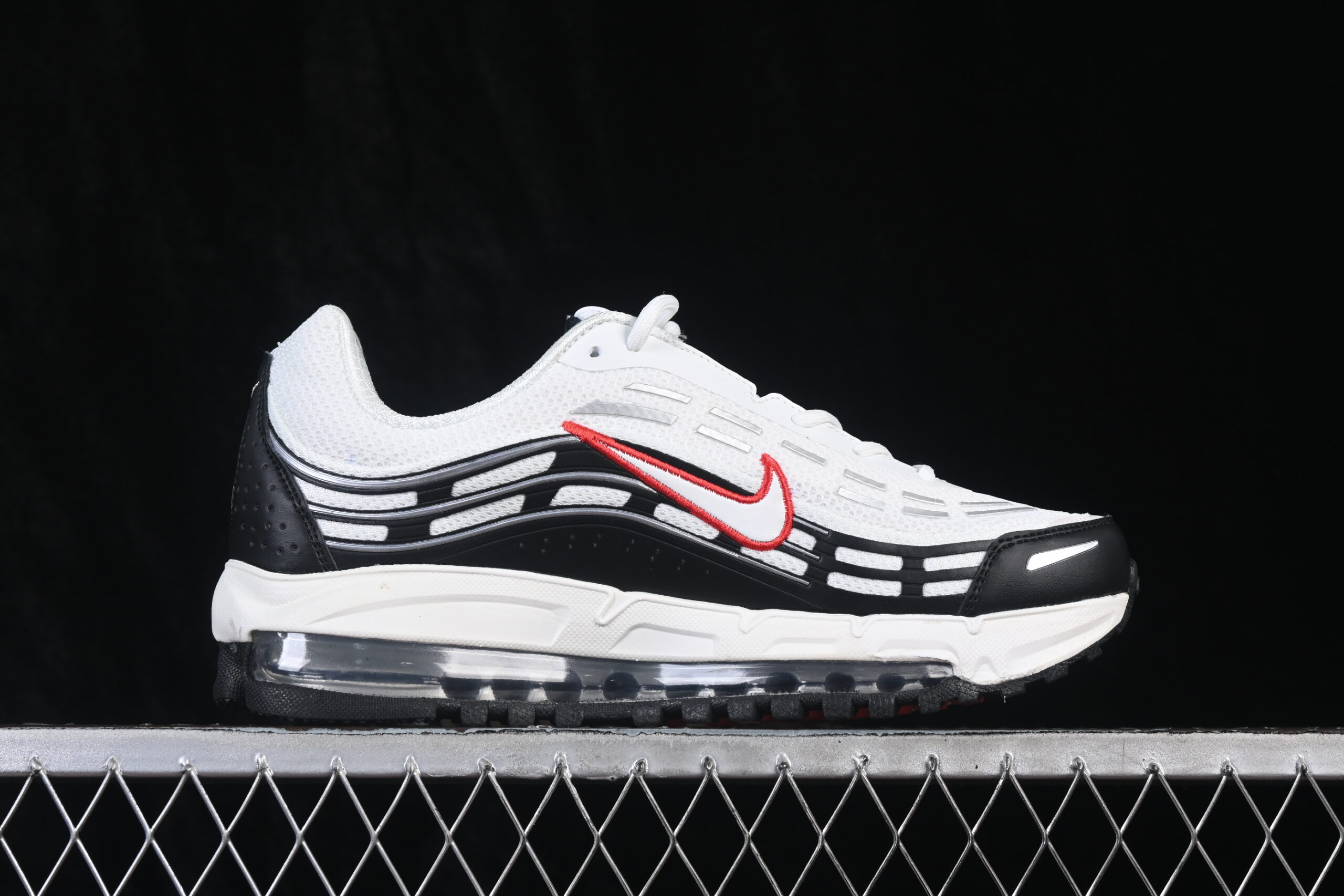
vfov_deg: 18.2
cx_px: 672
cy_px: 448
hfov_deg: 27.0
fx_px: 2800
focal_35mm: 75
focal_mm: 50
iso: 160
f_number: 8
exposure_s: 1/80
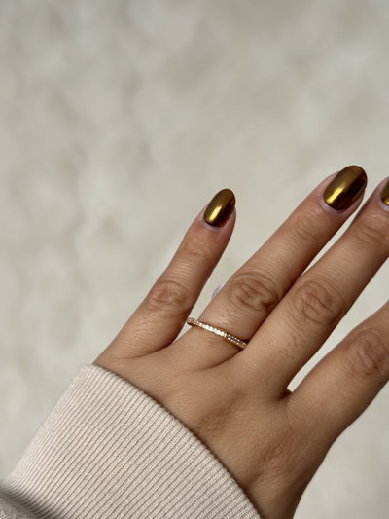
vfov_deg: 39.6
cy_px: 260
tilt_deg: +2.1
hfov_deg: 30.3
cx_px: 194
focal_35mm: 48
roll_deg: +2.3
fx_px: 719
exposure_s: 1/86
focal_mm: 6.76
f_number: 1.78
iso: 100
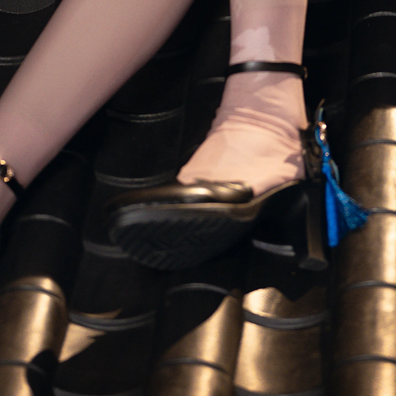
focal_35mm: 229
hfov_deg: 7.6
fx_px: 2964
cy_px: -486
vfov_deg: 7.3
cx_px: 369
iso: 400
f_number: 1.6
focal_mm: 50
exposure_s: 1/80
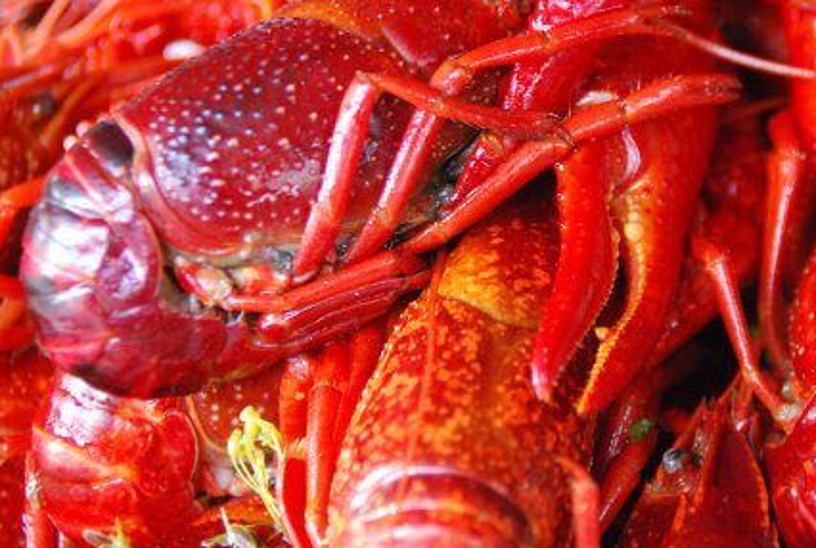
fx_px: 3816
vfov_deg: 8.2
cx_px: 555
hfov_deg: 12.2
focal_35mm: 168
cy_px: 194
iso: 1600
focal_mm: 78
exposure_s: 1/40
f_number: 5.6
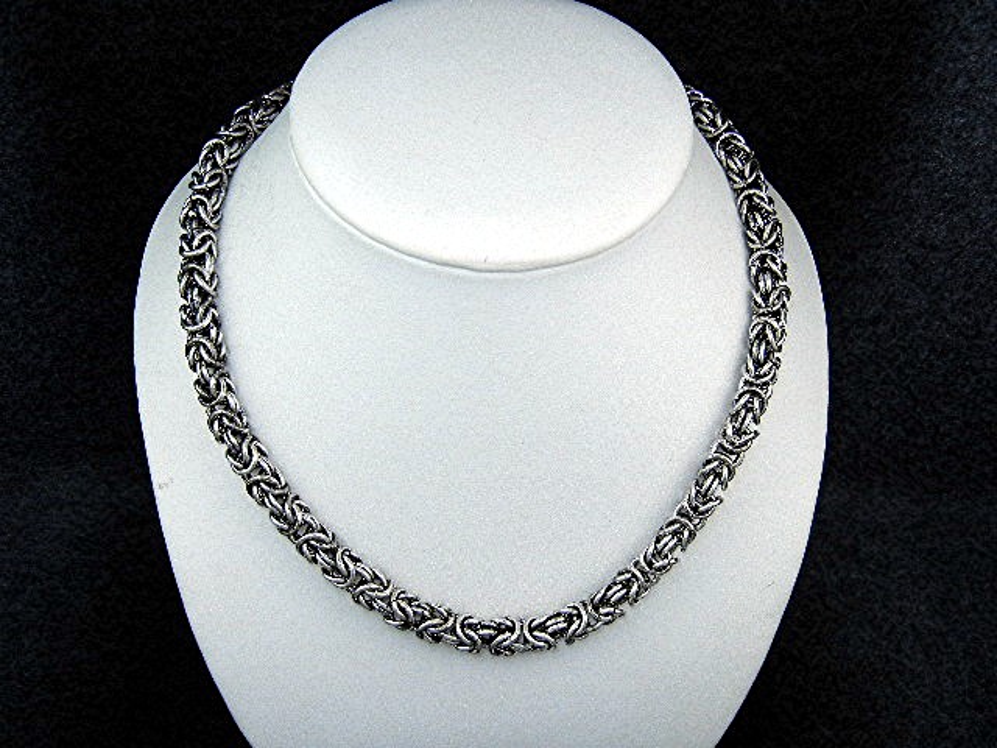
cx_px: 498
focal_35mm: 34
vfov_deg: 41.8
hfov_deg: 54.0
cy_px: 374
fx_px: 979
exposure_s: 1/51.8
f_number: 3.6
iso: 160
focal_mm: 6.2
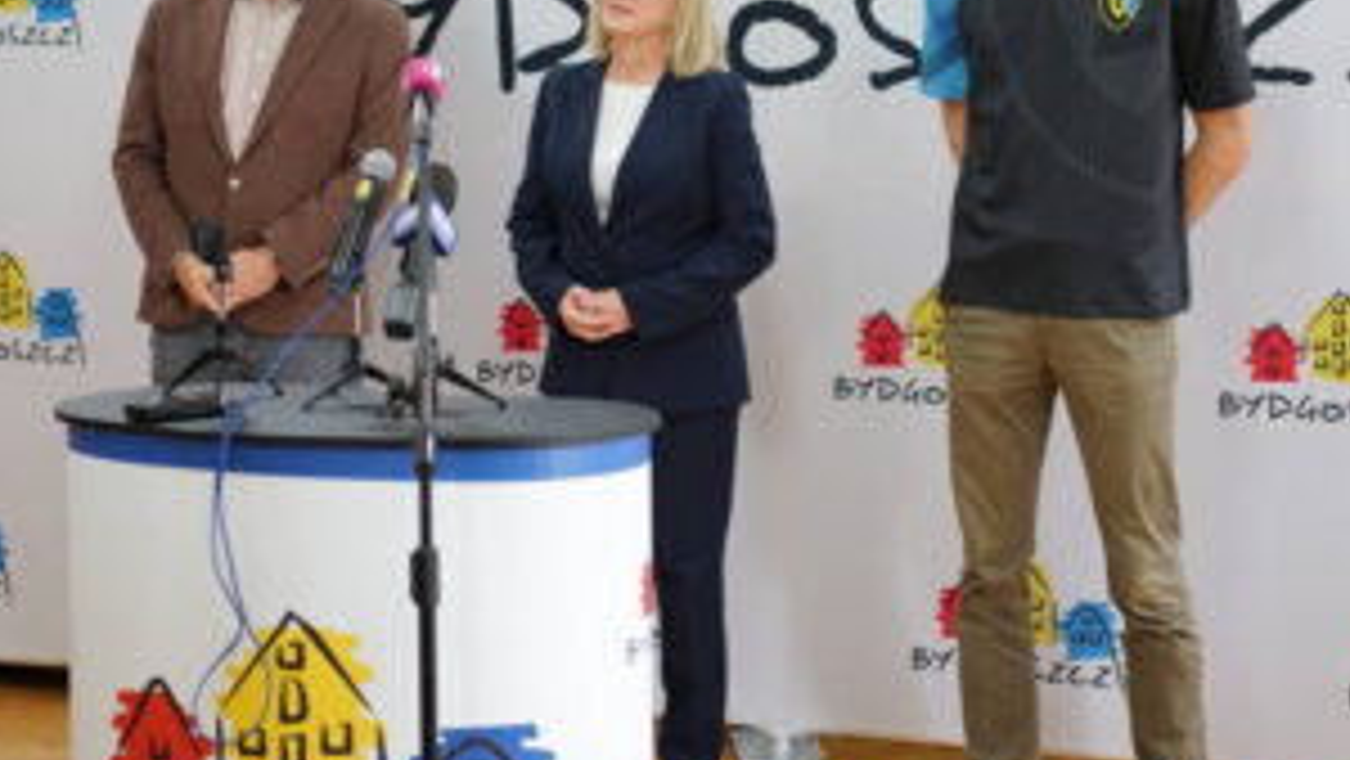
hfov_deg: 27.5
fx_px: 2757
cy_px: 252
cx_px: 675
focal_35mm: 77
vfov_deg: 15.7
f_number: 2.8
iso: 800
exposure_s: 1/100
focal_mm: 46
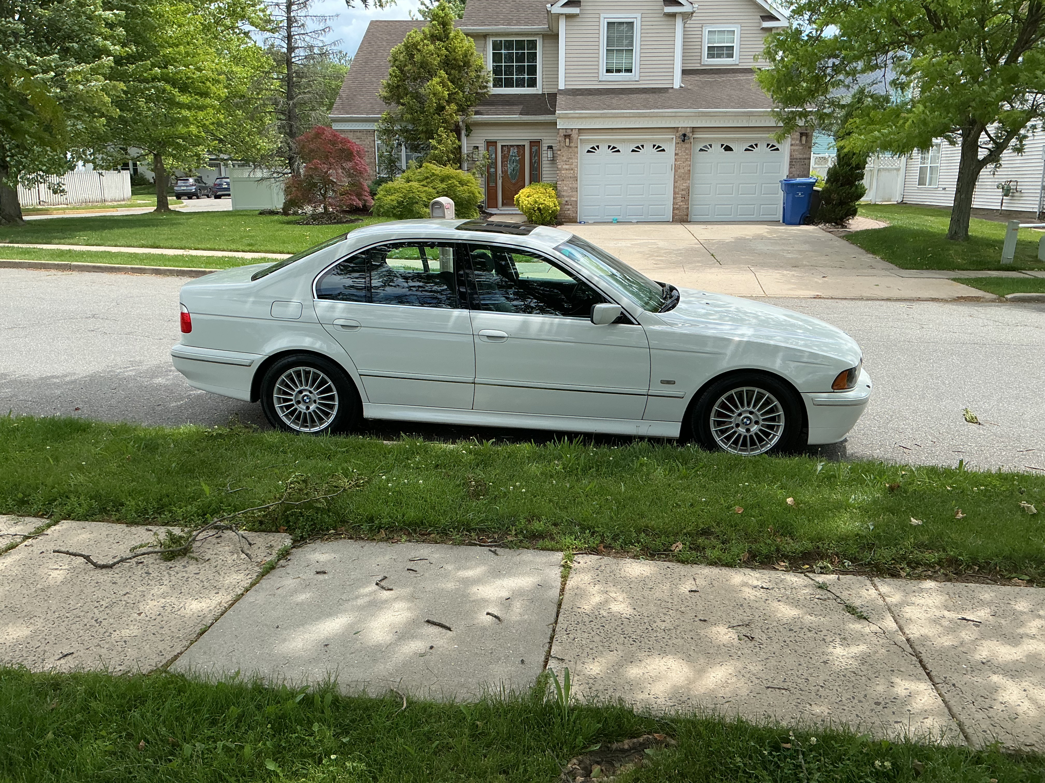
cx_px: 522
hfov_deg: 61.7
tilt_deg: -12.7
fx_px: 875
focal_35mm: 29
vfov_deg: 48.2
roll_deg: +0.4
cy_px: 392
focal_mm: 3
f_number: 1.8
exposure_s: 1/709
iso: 25
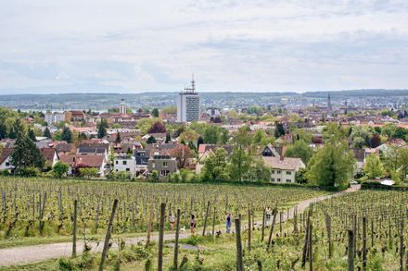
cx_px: 204
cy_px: 136
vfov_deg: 29.8
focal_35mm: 45
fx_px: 510
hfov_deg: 43.6
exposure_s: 1/160
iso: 100
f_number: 11
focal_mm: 45
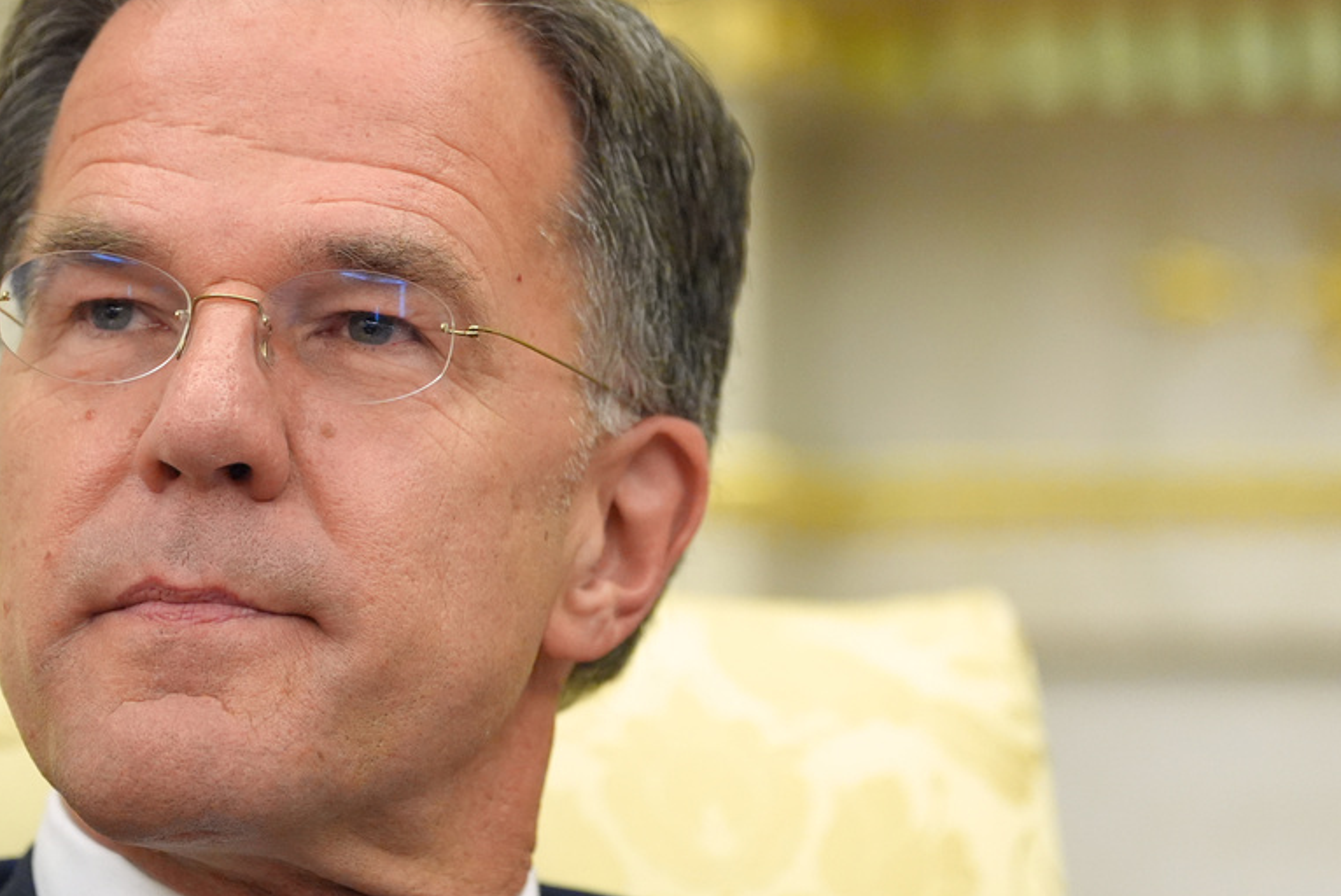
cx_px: 478
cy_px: 376
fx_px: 14948
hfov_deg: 5.1
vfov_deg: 3.4
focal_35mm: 401
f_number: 2.8
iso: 3200
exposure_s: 1/320
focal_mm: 200
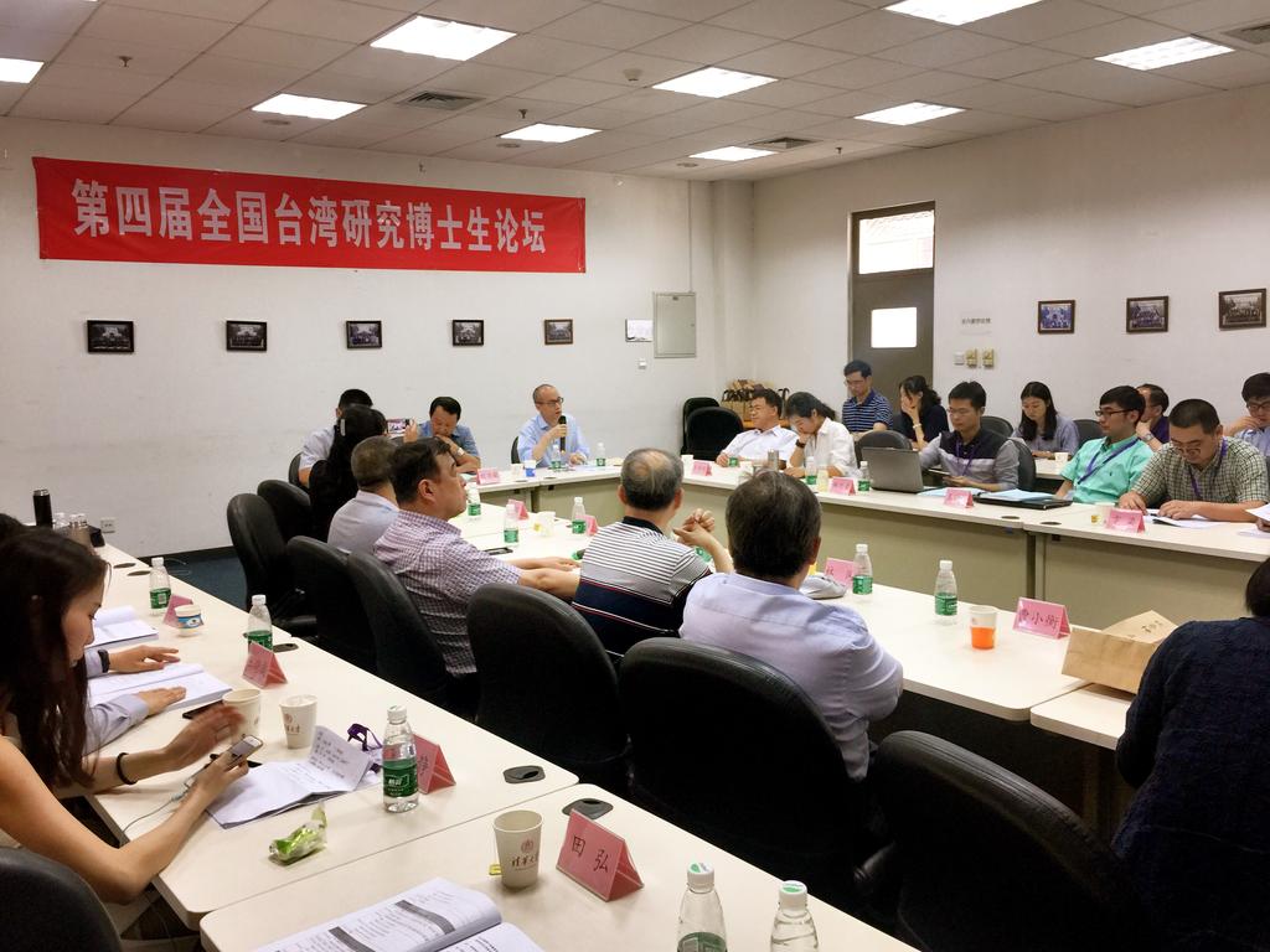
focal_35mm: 29
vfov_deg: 48.2
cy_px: 476
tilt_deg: -8.1
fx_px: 1064
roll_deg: +1.0
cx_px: 635
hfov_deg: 61.7
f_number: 2.2
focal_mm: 4.15
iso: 50
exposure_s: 1/17
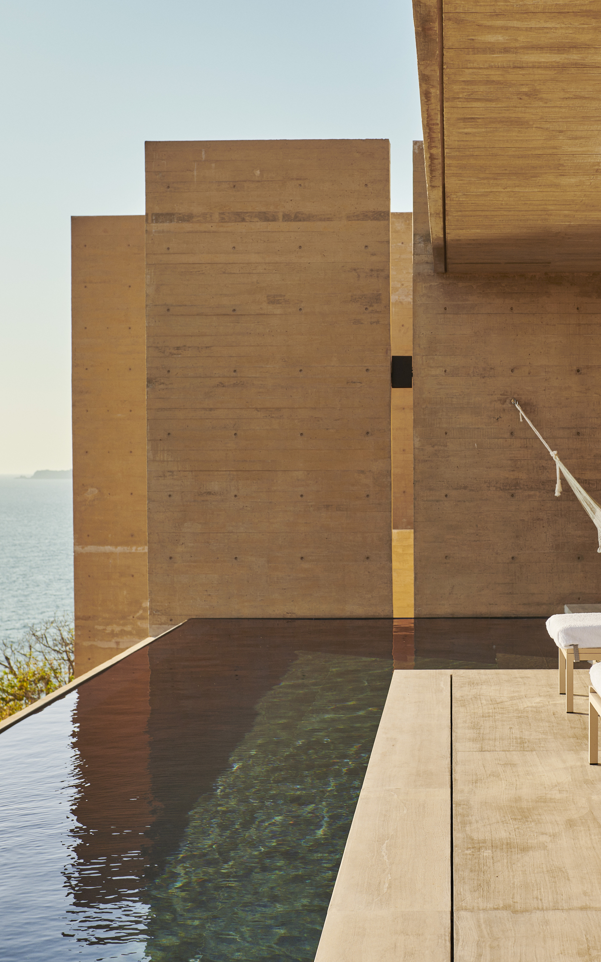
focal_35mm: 54
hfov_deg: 23.7
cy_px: 483
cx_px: 452
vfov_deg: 37.5
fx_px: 1415
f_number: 5.6
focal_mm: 35
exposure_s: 1/400
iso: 100
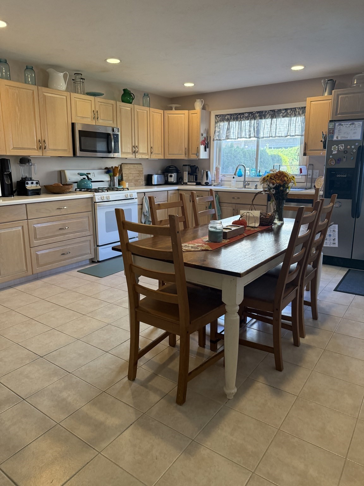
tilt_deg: -13.8
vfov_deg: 71.6
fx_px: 336
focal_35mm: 24
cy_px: 243
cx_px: 182
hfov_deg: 56.8
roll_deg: -0.4
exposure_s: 1/120
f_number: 1.78
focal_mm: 6.76
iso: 250
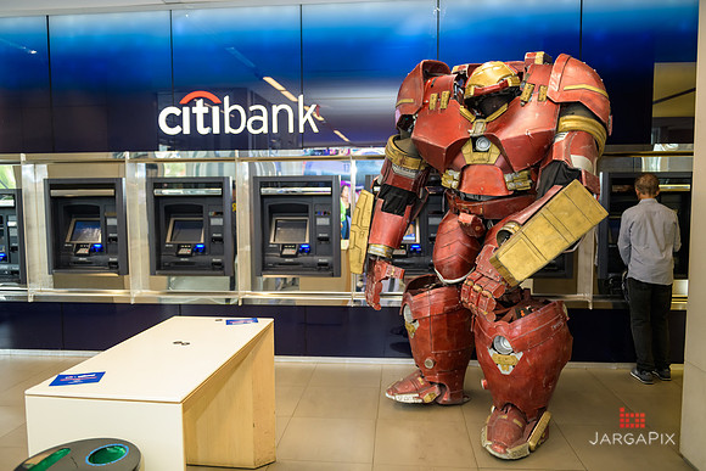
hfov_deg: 67.4
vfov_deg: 48.0
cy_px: 236
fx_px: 530
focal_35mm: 27
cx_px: 353
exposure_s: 1/125
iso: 800
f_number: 3.2
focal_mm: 27
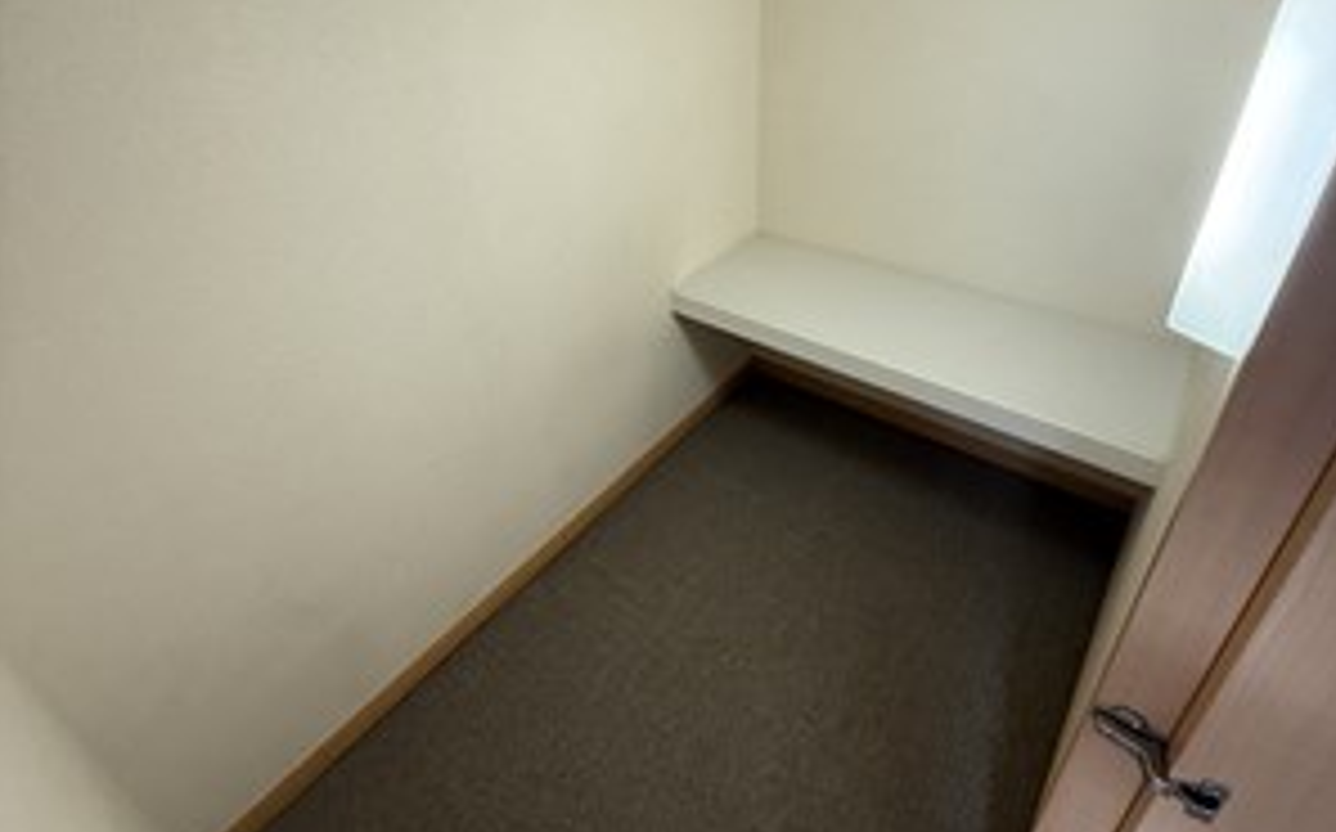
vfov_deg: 58.8
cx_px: 670
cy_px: 310
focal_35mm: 20
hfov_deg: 85.1
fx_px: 728
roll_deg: +2.2
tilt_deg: -29.3
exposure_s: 1/50
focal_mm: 2.22
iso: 320
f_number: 2.2
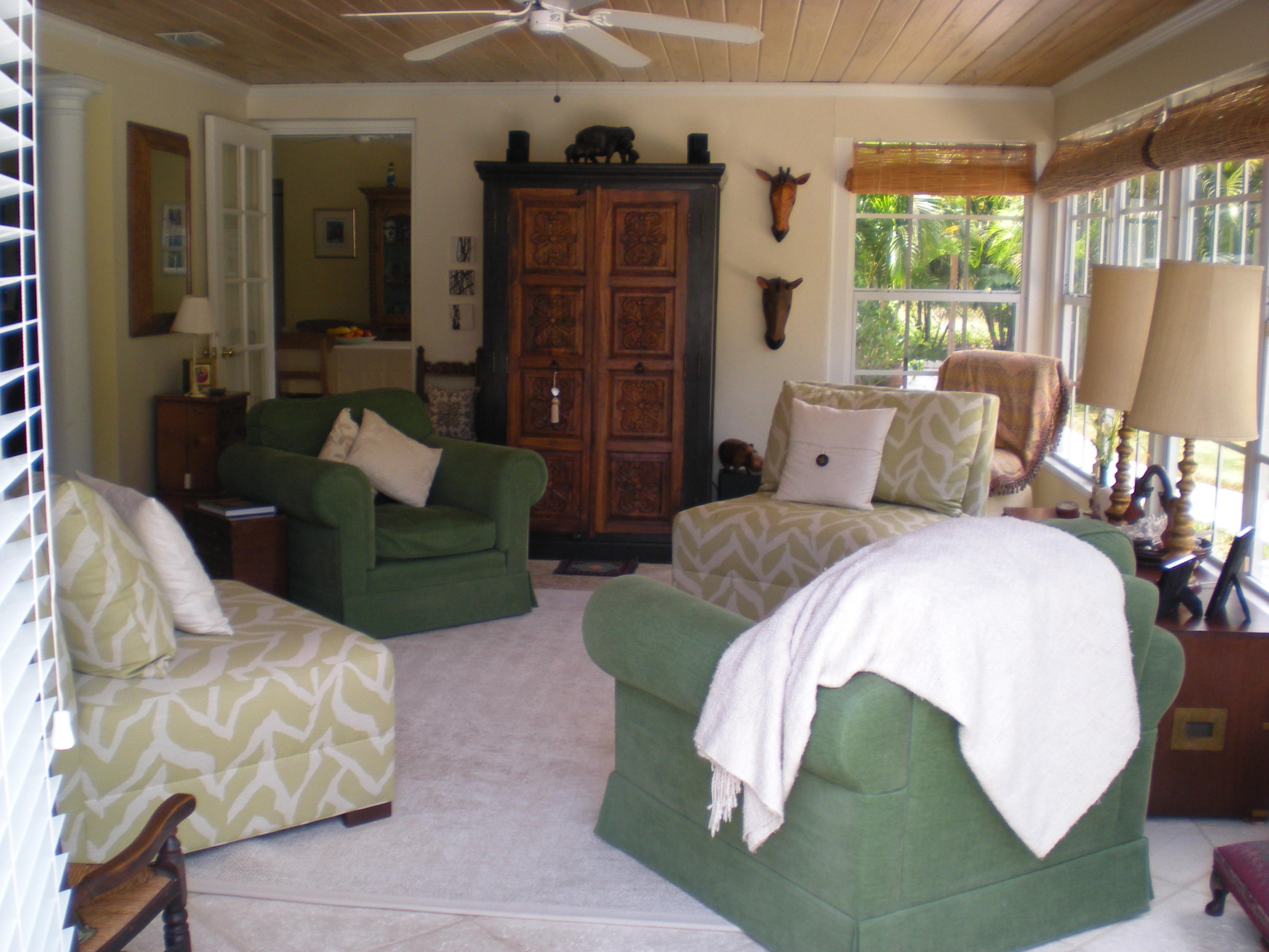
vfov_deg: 37.7
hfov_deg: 49.0
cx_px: 634
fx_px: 1393
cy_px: 476
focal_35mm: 38
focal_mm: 6.3
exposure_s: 1/71.1
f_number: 3.1
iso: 79
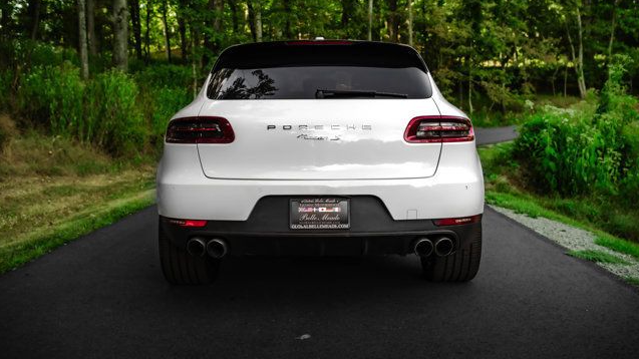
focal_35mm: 40
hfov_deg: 50.5
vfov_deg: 29.7
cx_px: 320
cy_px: 172
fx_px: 678
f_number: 4.5
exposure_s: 1/500
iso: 640
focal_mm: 38
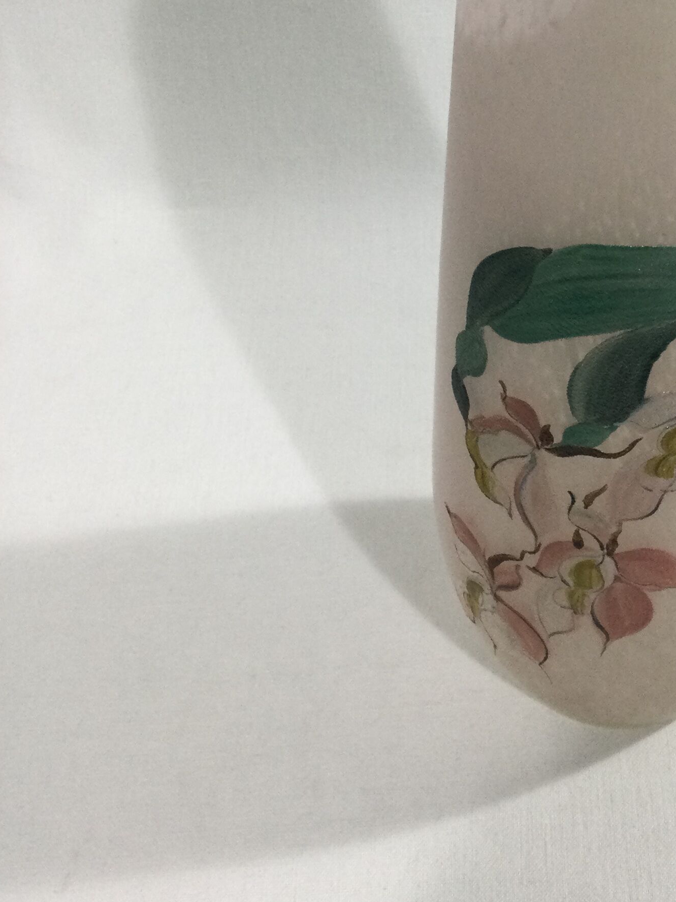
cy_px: 234
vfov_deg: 33.2
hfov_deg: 24.8
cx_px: 618
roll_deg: +0.0
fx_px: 1484
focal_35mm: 57
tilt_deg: -41.2
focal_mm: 3.3
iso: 25
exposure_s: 1/33
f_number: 2.4
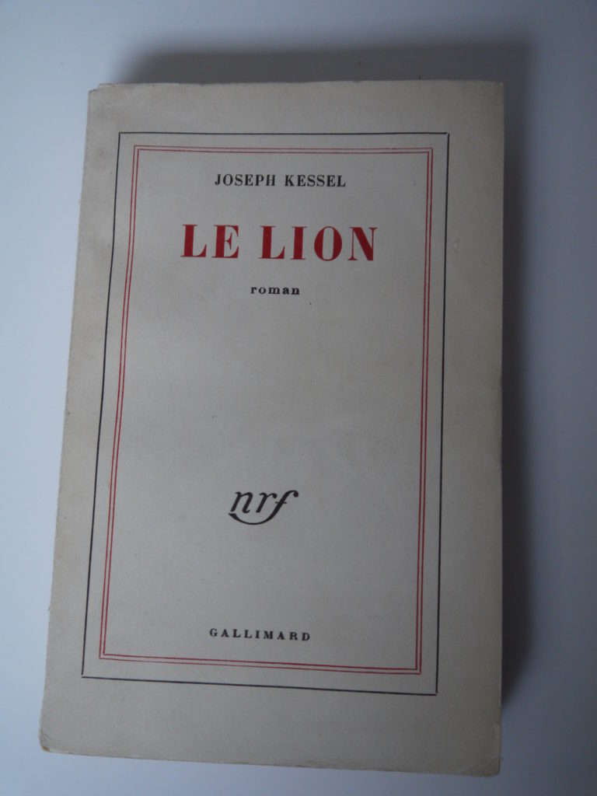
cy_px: 398
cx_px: 298
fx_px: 874
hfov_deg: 37.7
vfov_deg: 49.0
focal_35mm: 38
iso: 500
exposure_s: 1/60
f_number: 4.2
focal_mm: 19
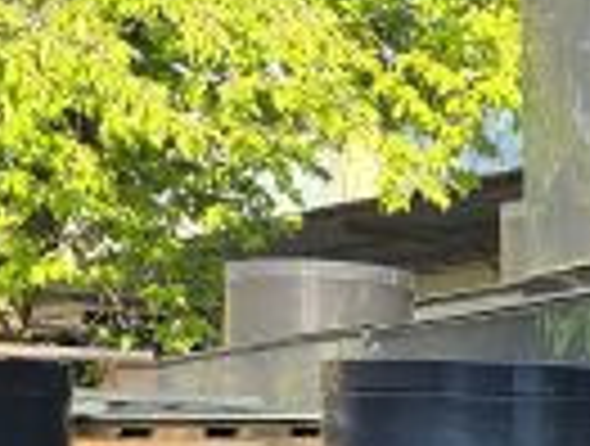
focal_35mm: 140
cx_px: 878
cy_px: 847
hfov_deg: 13.3
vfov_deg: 10.0
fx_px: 2393
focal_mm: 6.3
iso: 12
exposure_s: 1/244
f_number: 1.7
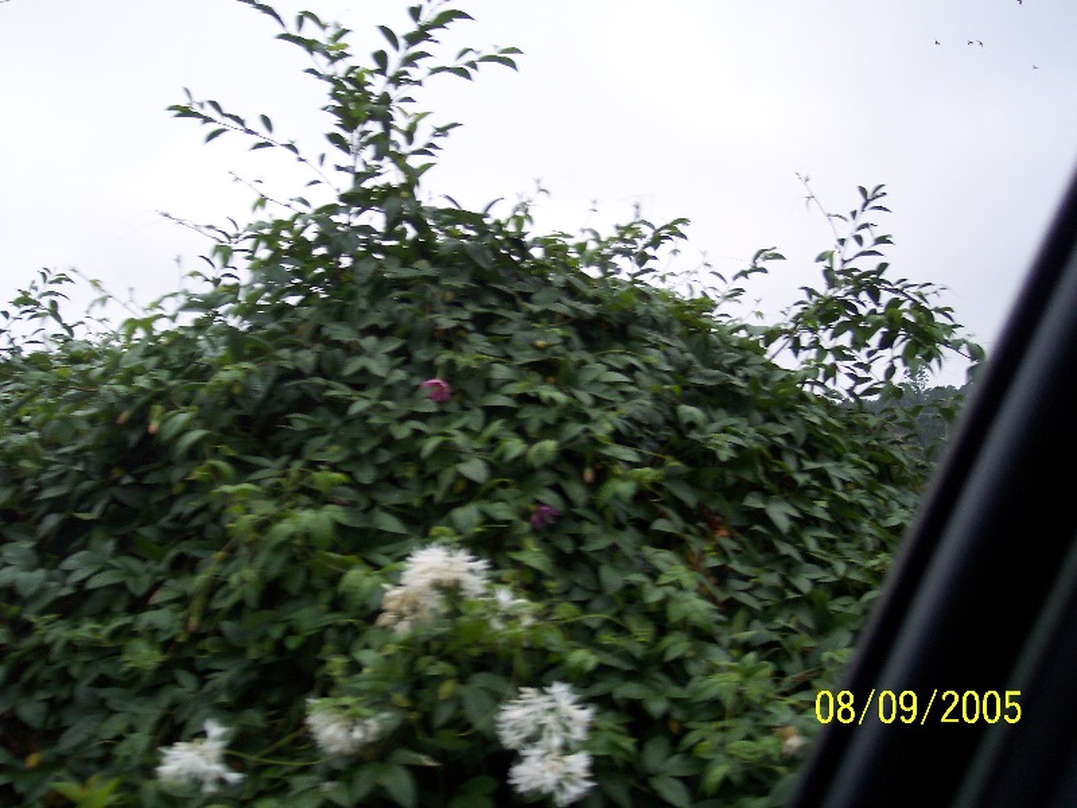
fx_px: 1182
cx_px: 538
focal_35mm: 38
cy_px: 404
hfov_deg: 49.0
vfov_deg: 37.7
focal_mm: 8
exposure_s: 1/700
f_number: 2.8
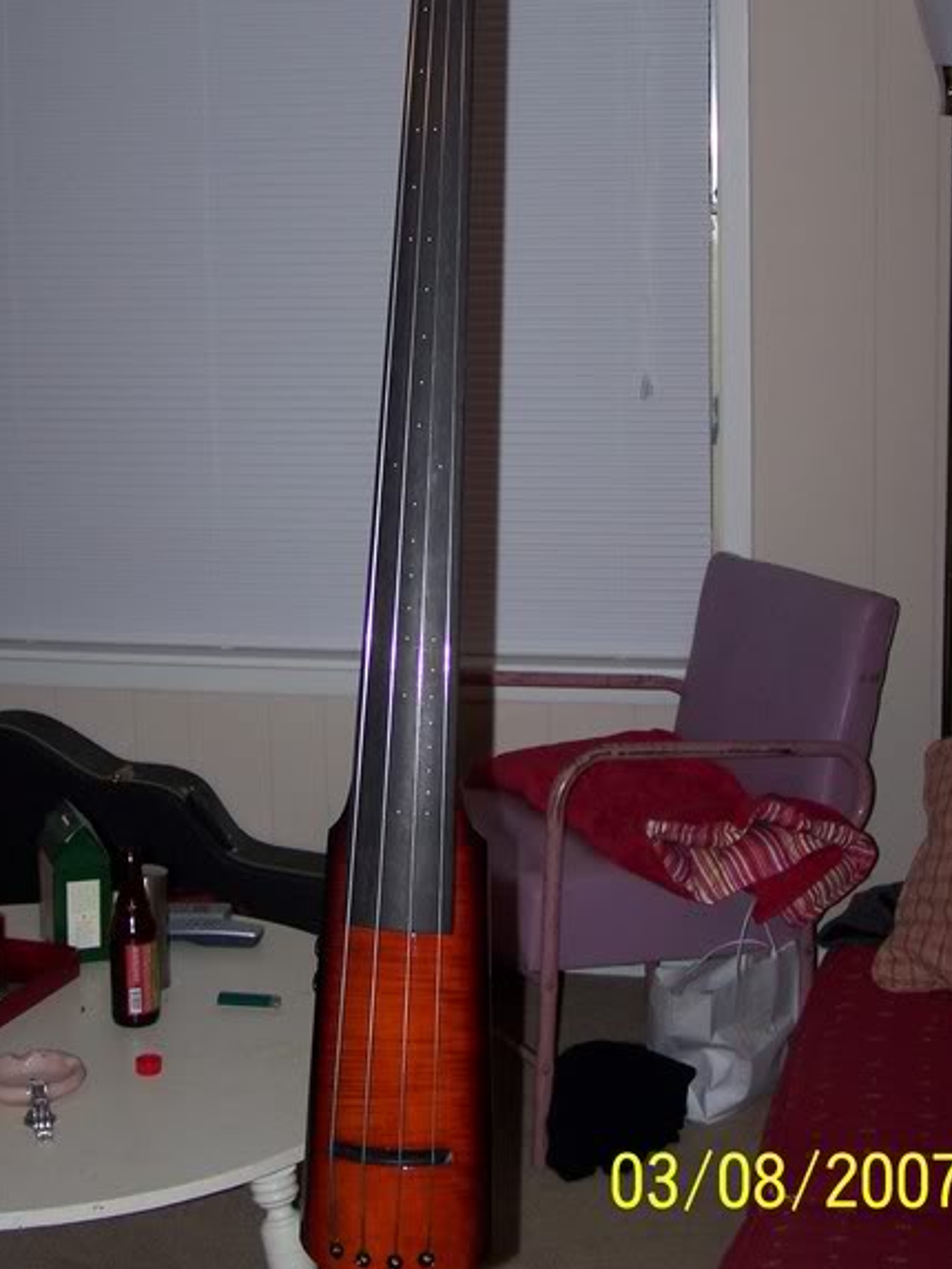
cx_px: 443
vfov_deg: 28.8
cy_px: 421
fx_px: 2456
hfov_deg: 21.9
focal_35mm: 67
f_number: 3
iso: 80
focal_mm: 8
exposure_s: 1/60
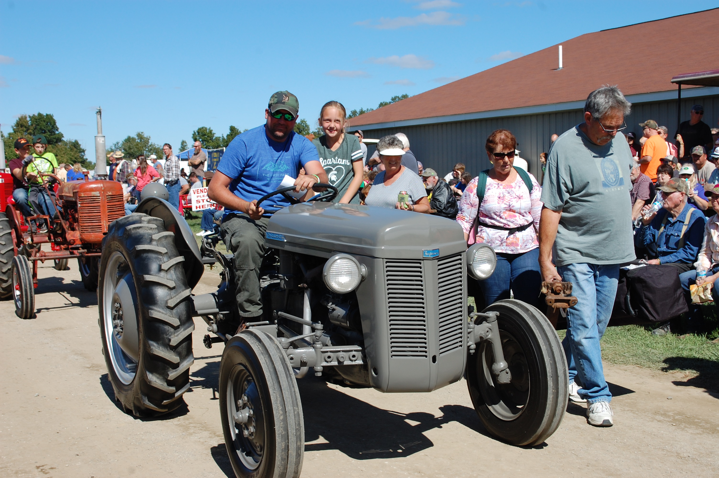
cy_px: 239
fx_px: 958
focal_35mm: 48
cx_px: 360
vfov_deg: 28.0
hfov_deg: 41.1
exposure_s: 1/400
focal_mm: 32
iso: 200
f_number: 10
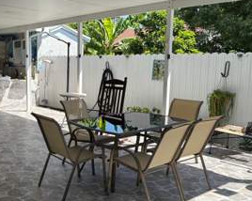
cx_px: 49
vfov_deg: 35.6
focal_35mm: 42
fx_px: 313
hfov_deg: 41.9
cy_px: 101
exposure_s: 1/2053
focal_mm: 6.76
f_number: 1.78
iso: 100
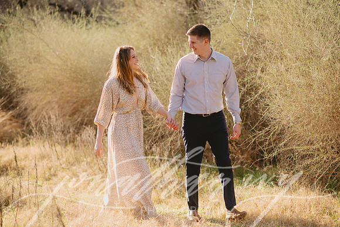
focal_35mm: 90
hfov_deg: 22.5
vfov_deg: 15.1
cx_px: 181
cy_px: 106
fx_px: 853
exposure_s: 1/4000
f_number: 2
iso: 100
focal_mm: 85
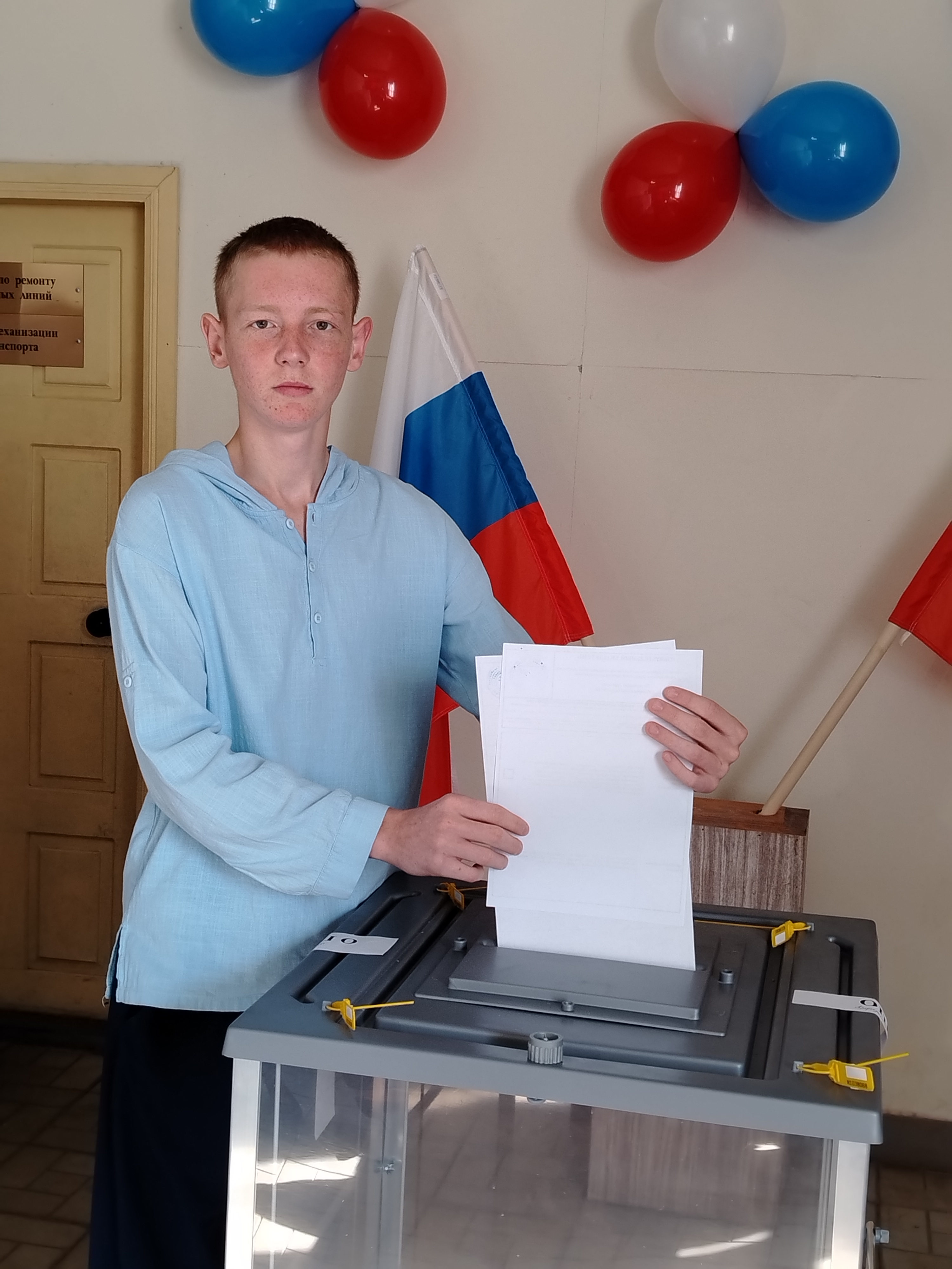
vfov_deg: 40.4
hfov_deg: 30.9
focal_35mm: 47
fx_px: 1723
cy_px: 634
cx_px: 476
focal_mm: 5.25
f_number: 1.75
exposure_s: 1/50
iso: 519
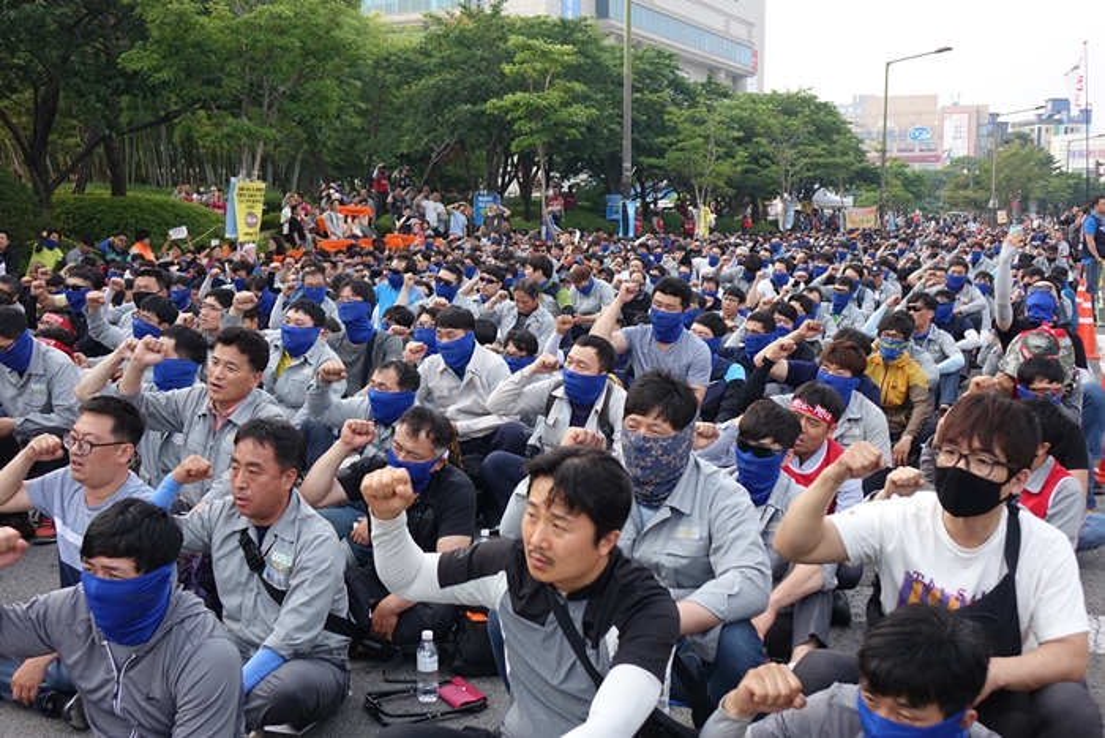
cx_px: 552
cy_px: 369
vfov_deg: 32.6
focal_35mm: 41
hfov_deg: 47.4
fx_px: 1259
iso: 125
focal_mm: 15.13
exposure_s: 1/200
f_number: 2.8
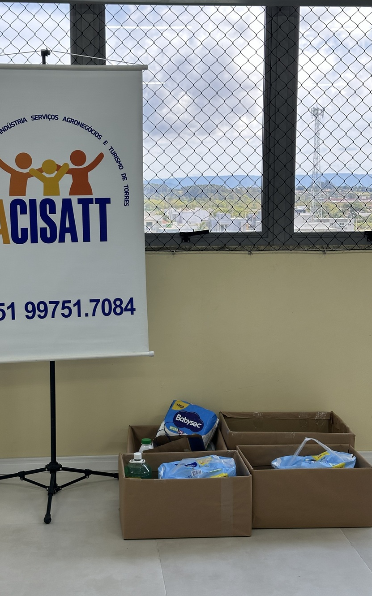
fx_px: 827
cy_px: 298
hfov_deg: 25.3
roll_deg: -0.7
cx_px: 159
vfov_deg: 39.6
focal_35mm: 51
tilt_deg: -6.4
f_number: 1.78
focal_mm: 6.86
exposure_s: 1/170
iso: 64
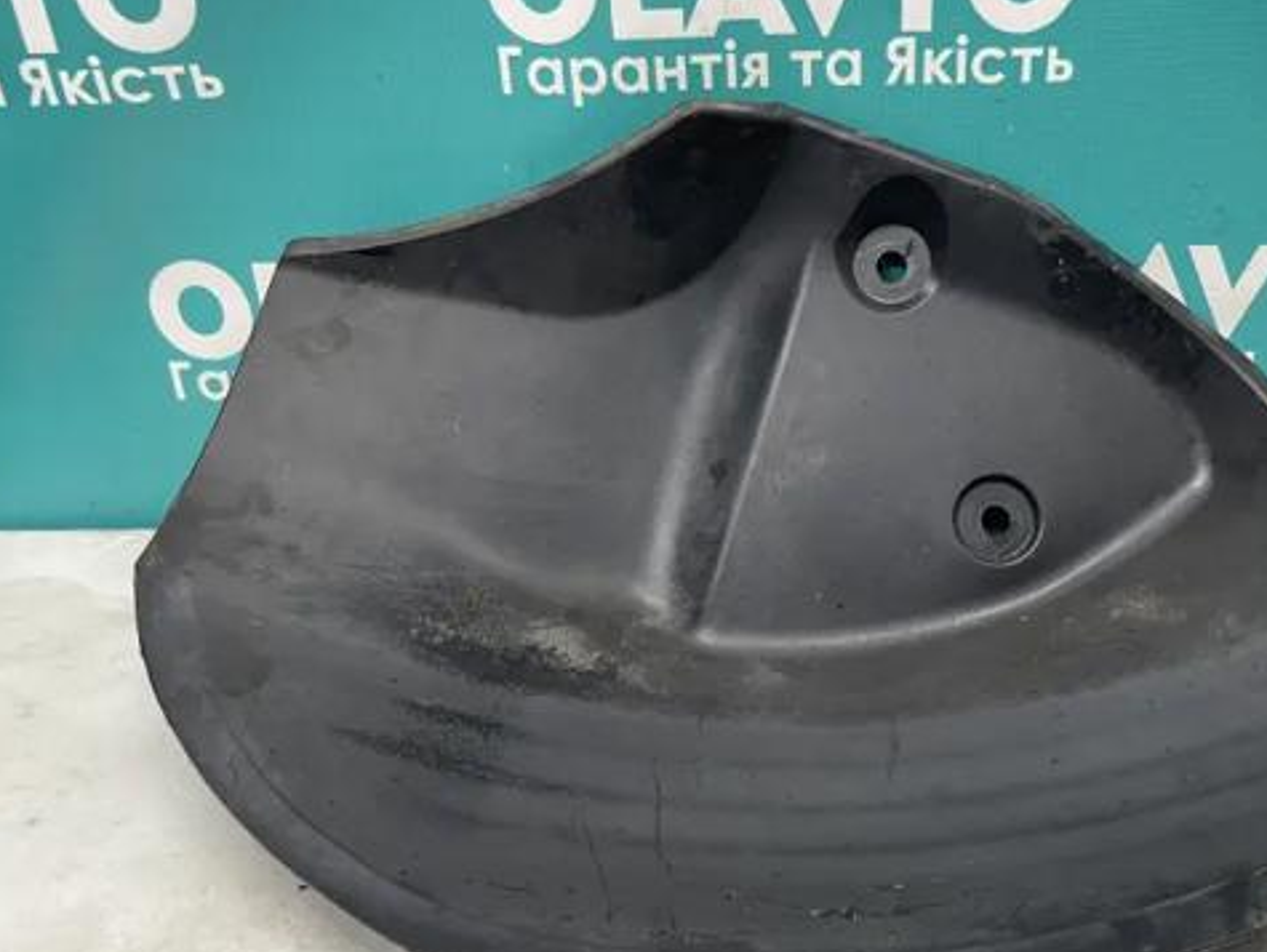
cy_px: 459
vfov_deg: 40.7
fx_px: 1282
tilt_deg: -27.5
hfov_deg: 51.8
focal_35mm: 35
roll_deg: +2.3
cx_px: 824
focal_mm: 4.2
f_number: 1.6
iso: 100
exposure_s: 1/50
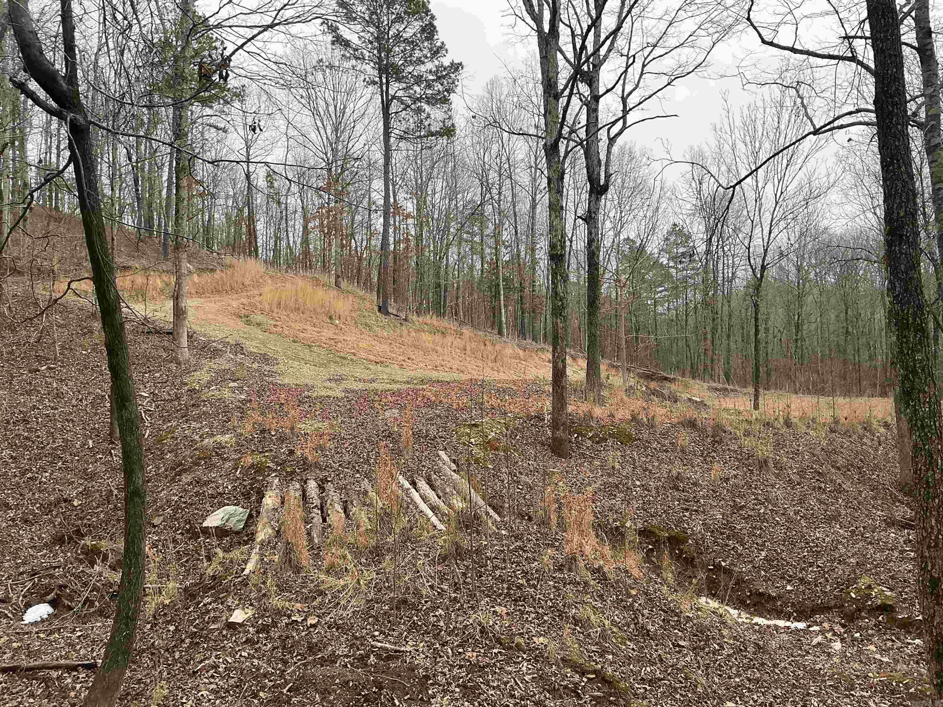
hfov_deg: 63.4
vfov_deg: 49.7
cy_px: 354
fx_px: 763
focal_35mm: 28
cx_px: 472
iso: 25
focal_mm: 3
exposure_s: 1/599
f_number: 1.8
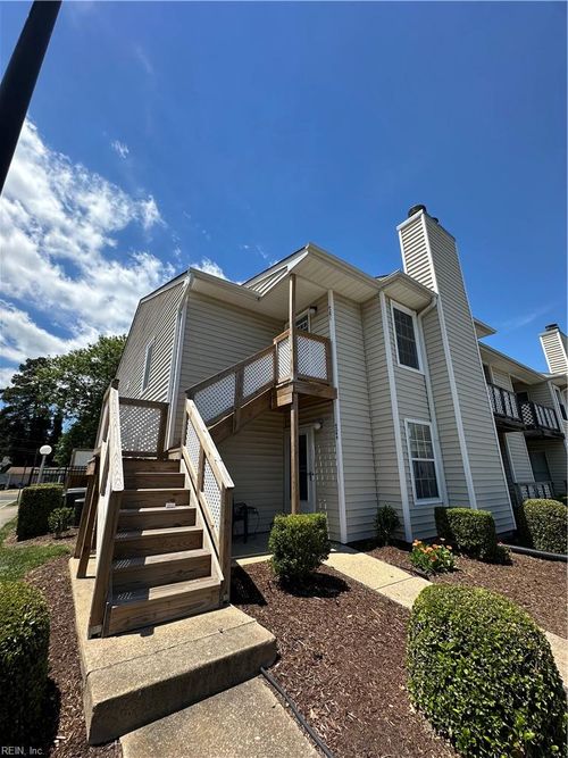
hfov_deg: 85.7
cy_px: 379
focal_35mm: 14
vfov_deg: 102.1
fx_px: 306
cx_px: 284
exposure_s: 1/1575
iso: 50
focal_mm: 2.22
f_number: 2.2
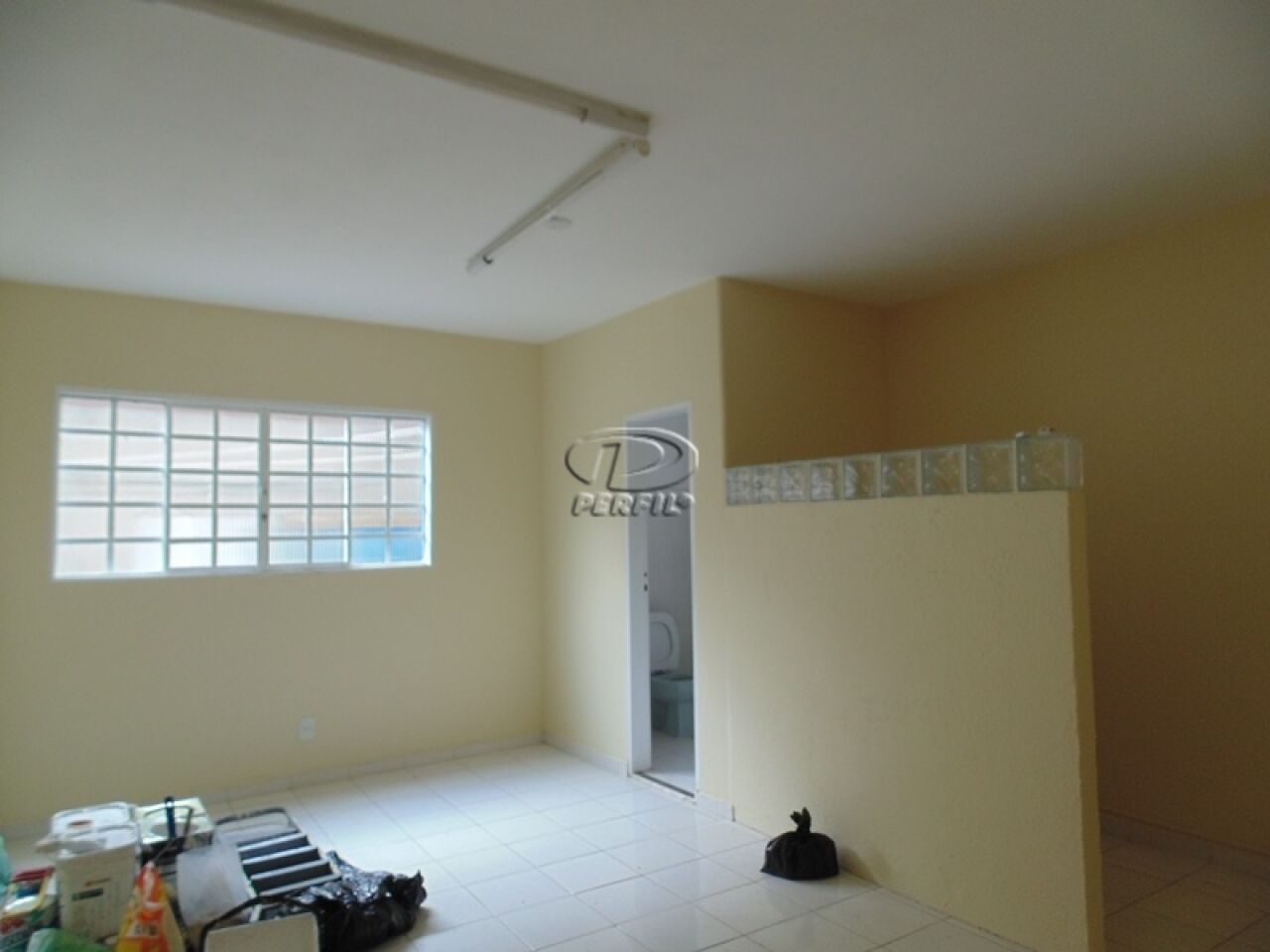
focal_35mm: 22
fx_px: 807
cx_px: 635
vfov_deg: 61.1
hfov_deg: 76.4
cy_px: 476
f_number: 3.1
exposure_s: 1/30
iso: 100
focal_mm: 4
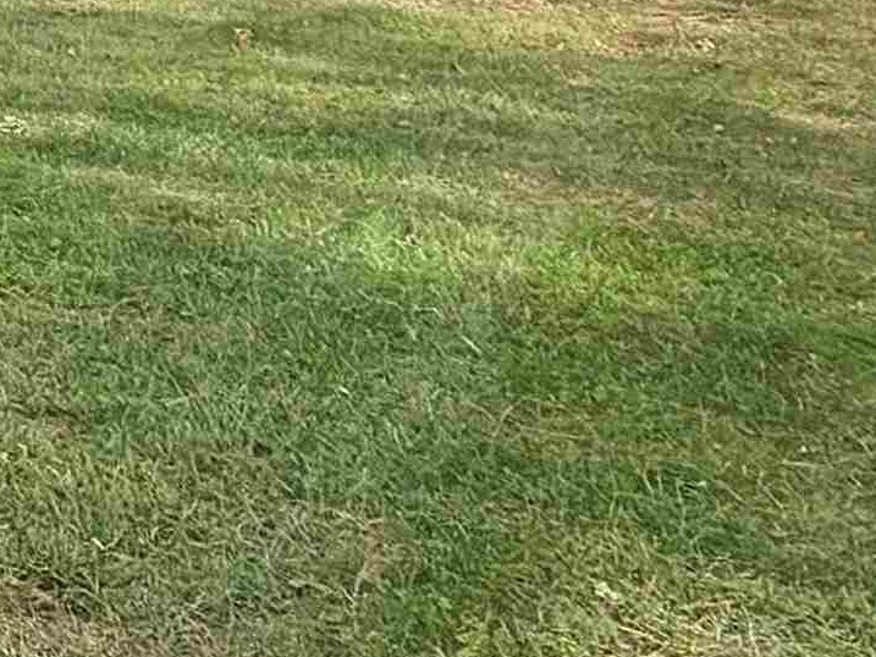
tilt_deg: -12.2
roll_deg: -1.4
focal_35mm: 60
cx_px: -887
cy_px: -263
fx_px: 1519
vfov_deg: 21.4
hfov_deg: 19.0
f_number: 2.2
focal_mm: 2.2
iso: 40
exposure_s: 1/233
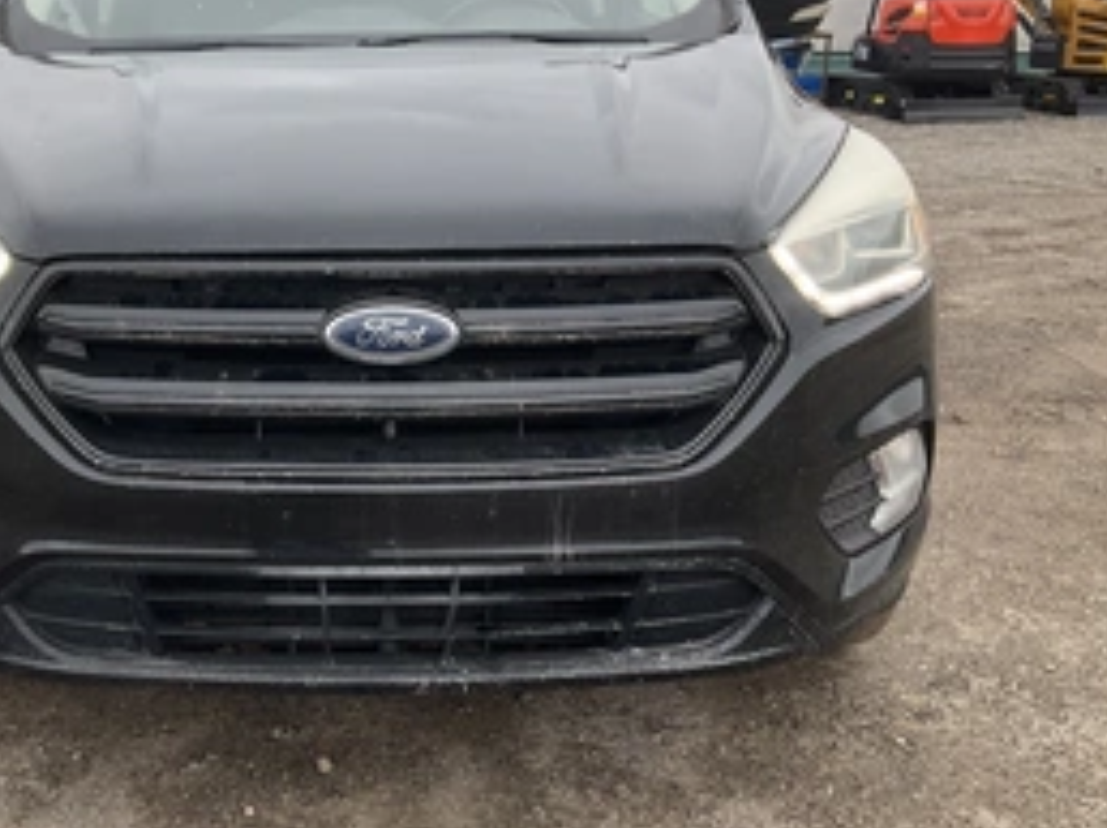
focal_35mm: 45
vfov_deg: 32.1
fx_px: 1438
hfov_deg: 41.1
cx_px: 305
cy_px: 352
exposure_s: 1/325
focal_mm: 3
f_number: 1.8
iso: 25
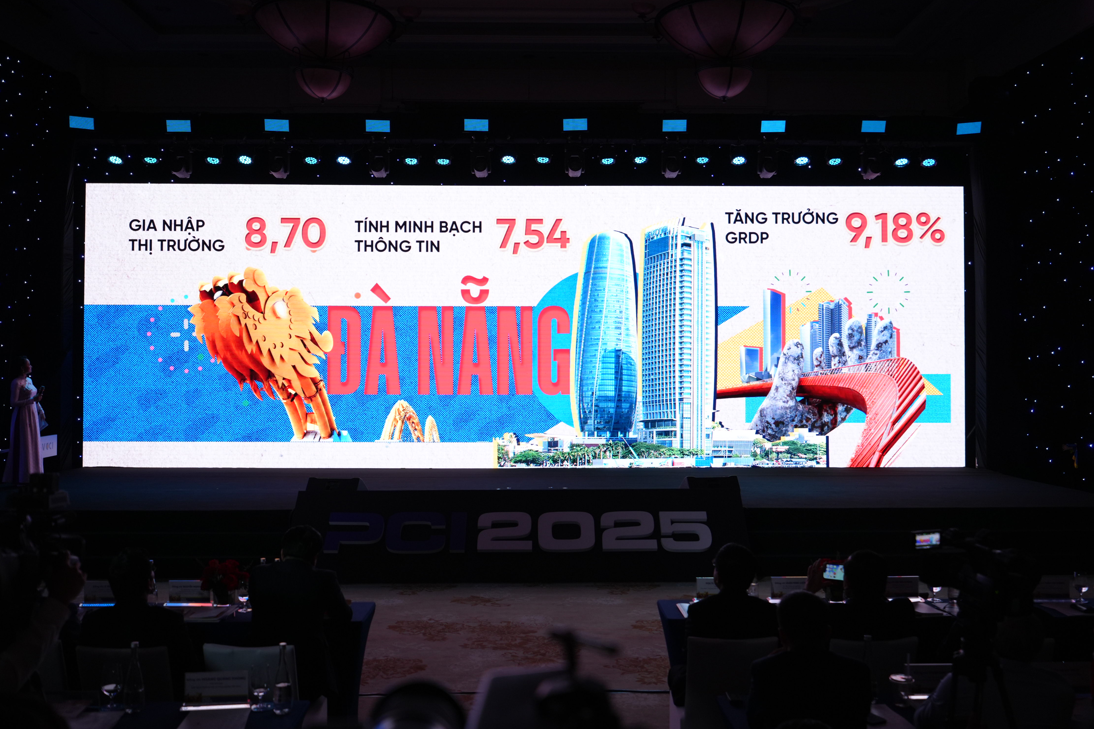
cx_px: 550
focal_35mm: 31
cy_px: 358
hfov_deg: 60.3
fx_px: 942
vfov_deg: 42.3
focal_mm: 30
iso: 640
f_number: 2.8
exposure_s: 1/125
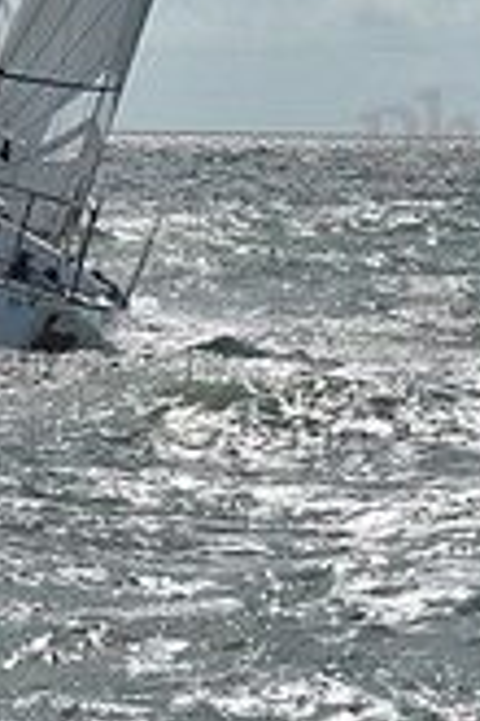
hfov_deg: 4.6
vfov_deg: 6.7
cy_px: -524
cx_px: 133
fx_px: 5980
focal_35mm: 299
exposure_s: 1/1600
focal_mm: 85
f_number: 11
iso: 250
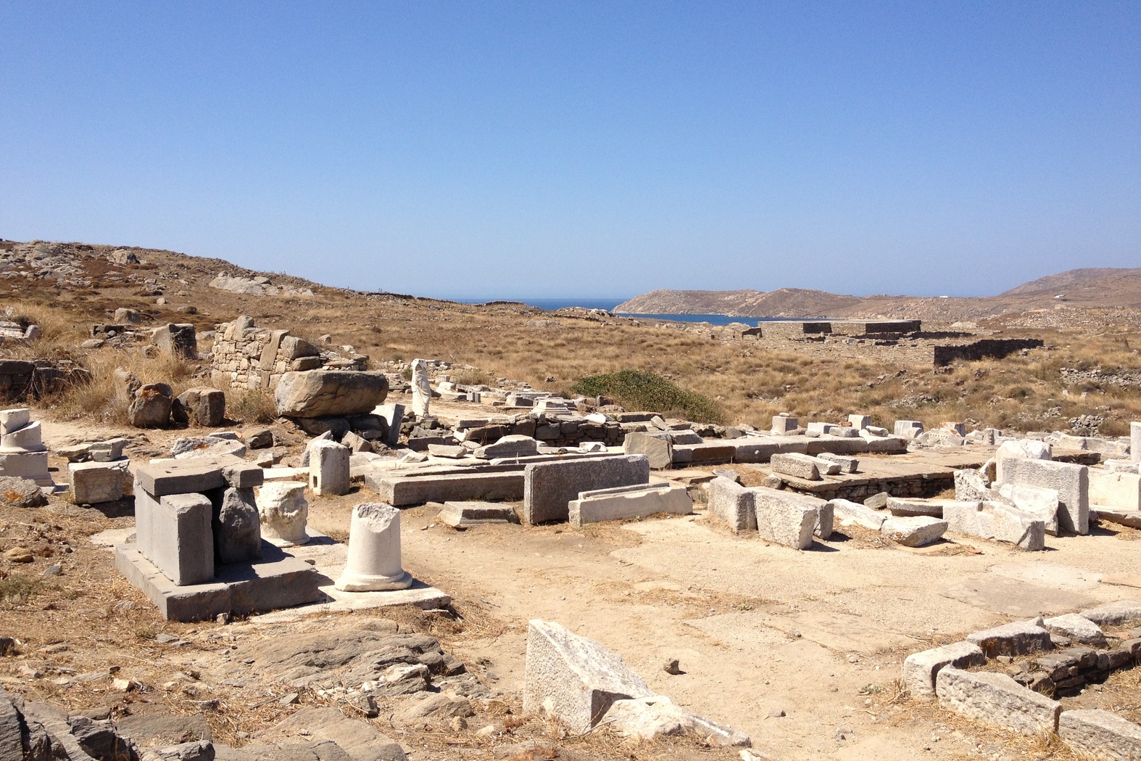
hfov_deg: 51.9
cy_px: 339
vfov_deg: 35.9
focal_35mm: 37
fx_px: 1172
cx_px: 573
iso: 50
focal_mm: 4.28
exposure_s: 1/2123
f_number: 2.4
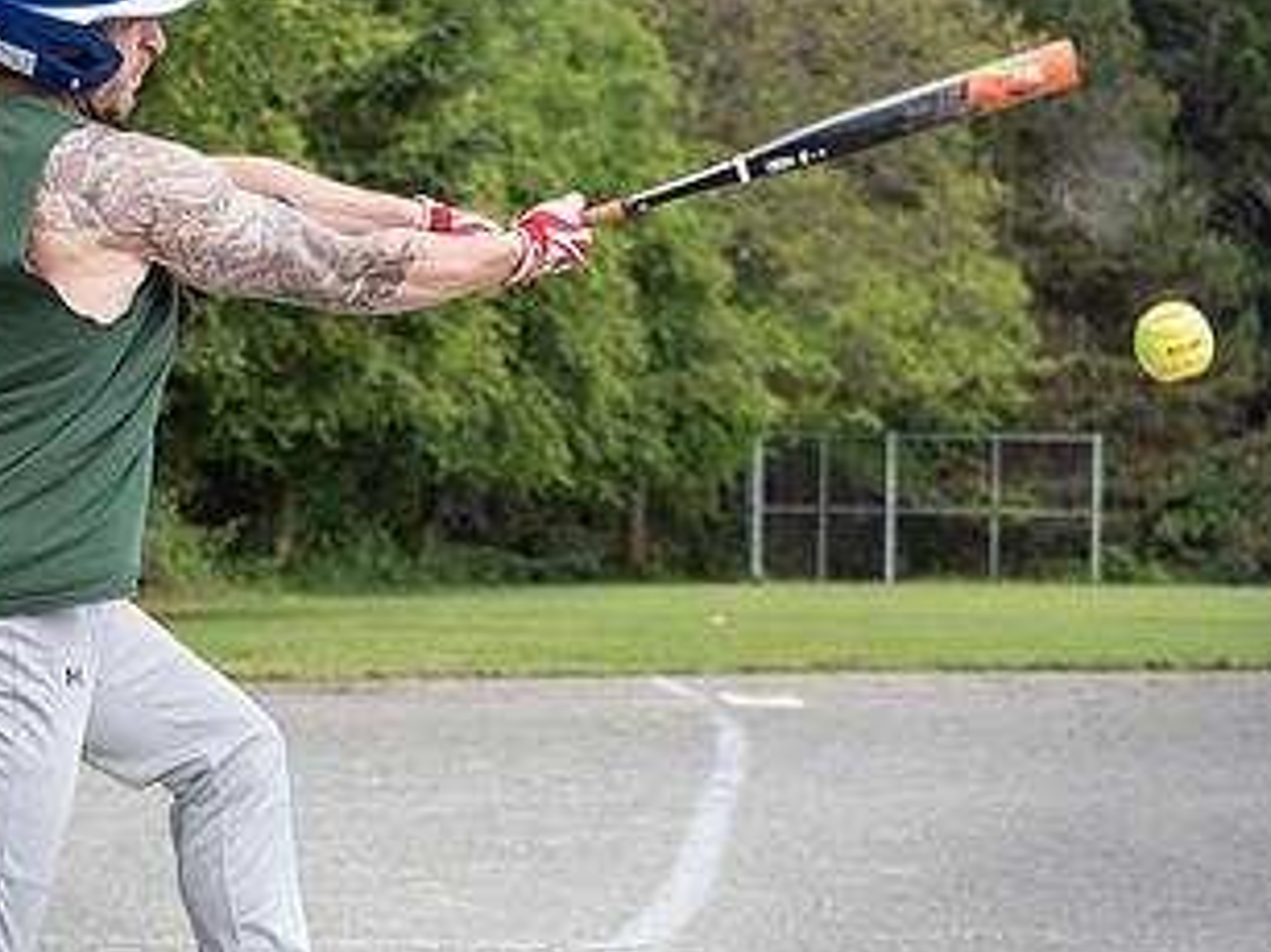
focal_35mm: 151
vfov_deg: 9.8
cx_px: 83
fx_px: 5542
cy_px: 482
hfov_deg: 13.0
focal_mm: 40
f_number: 2.8
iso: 400
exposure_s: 1/1600
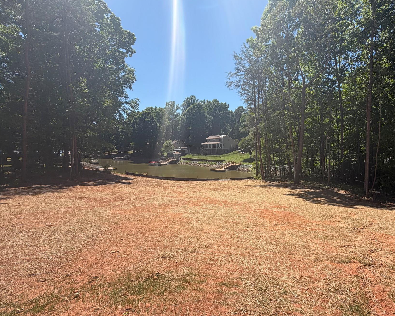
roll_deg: +0.6
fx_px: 199
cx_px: 235
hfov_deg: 88.6
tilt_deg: -5.4
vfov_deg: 76.9
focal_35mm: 17
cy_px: 166
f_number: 2.2
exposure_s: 1/770
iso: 20
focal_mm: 2.22
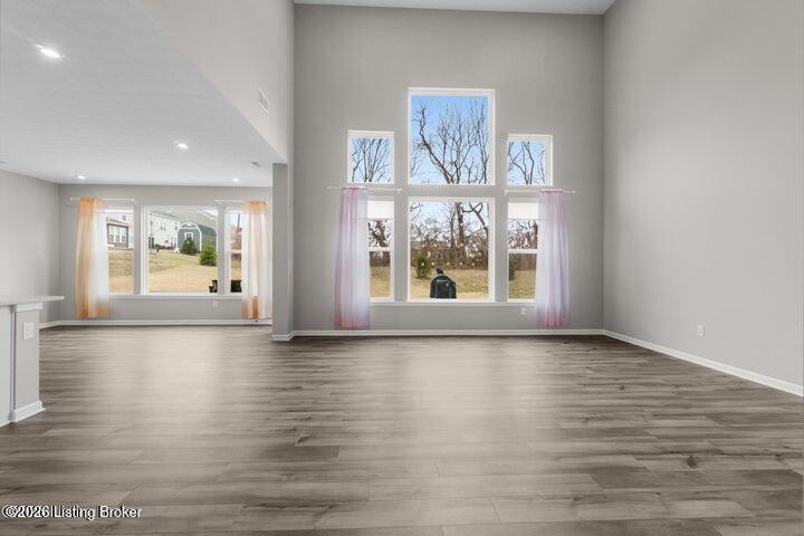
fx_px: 335
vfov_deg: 77.3
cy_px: 268
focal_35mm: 15
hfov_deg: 100.4
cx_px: 402
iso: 400
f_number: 11
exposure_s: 1/15
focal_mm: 10
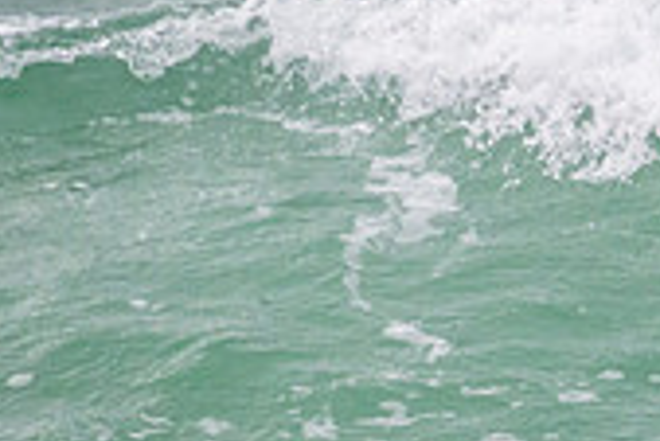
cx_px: 635
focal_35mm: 3443
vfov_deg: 0.4
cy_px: 442
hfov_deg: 0.6
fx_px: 63174
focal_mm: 800
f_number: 11
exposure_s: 1/2000
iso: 2200
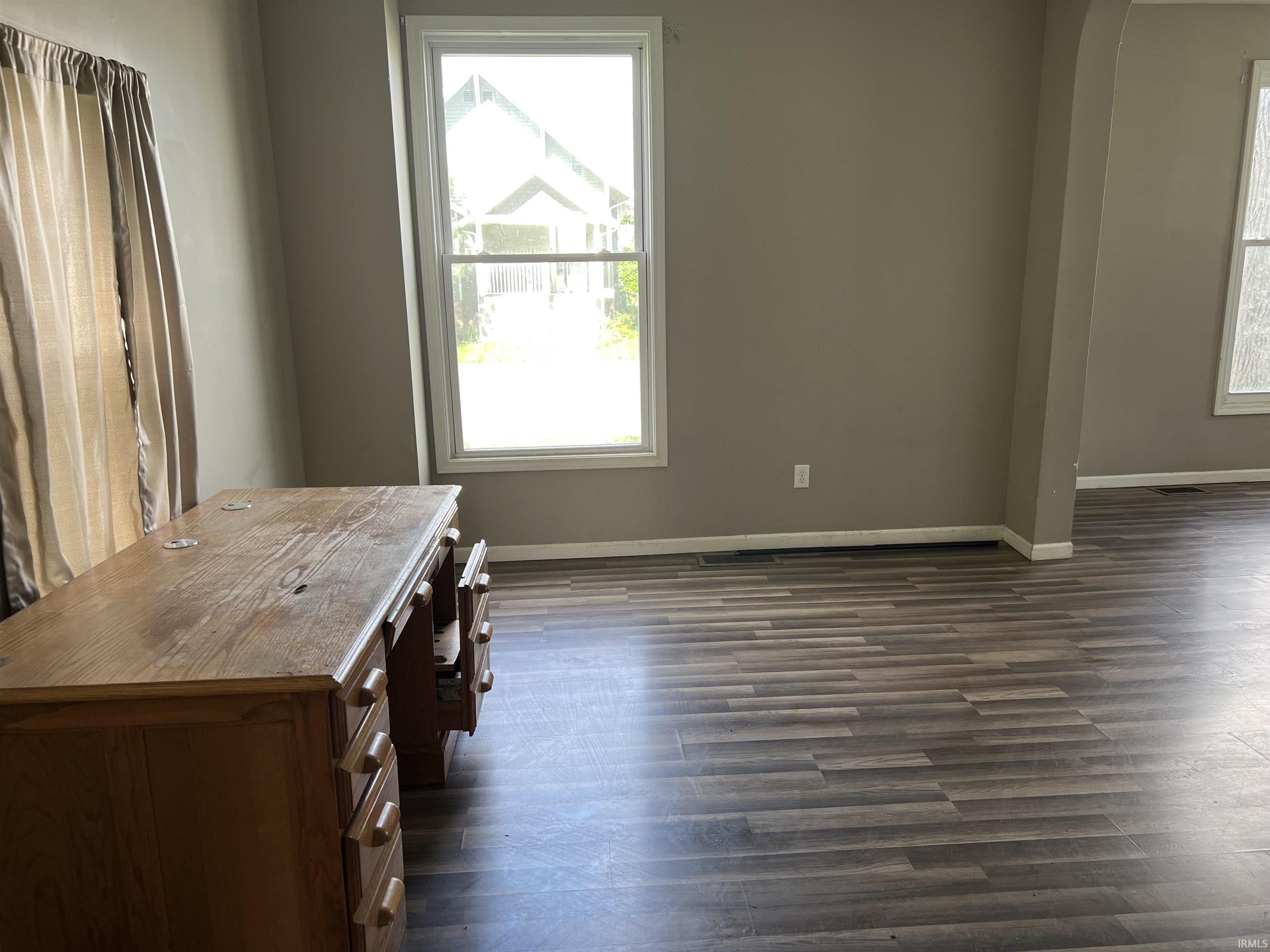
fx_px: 954
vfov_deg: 53.1
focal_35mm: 26
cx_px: 635
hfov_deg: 67.3
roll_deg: +0.7
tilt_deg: -13.6
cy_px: 476
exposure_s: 1/121
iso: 64
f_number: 1.5
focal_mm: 5.7
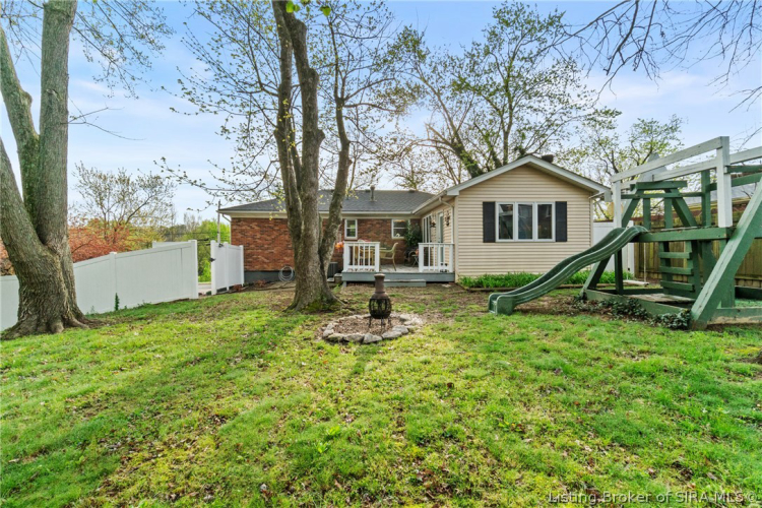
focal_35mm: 15
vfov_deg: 77.3
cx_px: 381
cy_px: 254
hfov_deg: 100.4
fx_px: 317
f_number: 11
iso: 400
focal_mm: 10
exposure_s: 1/200
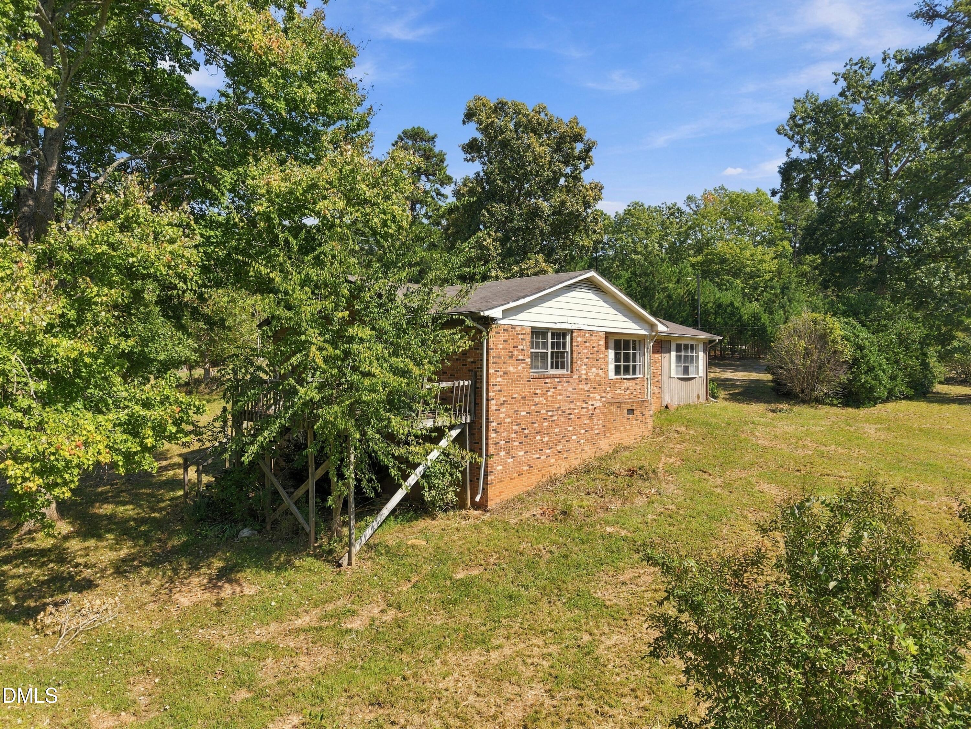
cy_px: 364
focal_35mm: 24
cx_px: 486
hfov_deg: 71.6
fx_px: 673
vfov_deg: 56.8
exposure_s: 1/2000
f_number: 1.8
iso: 150
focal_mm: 8.7
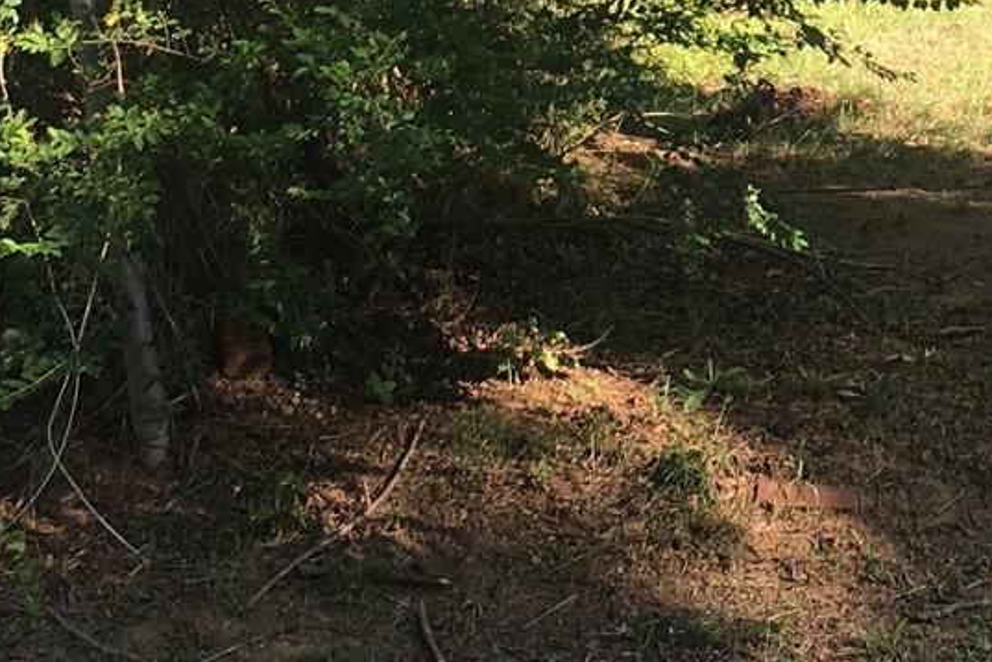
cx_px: 896
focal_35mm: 115
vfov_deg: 11.4
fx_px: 3169
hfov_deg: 17.5
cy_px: -359
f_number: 2.2
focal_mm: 4.15
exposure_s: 1/242
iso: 25
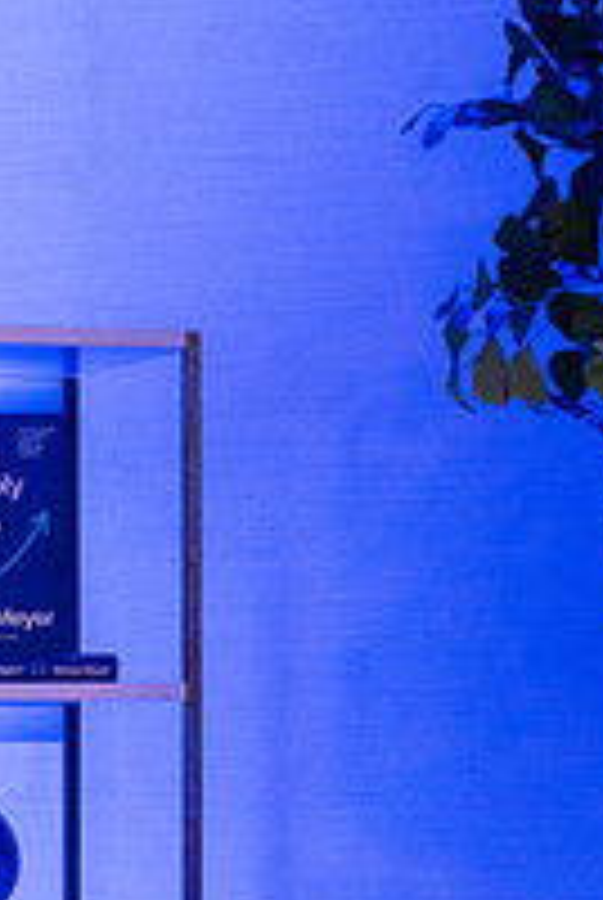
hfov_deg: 8.3
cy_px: 716
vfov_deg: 12.4
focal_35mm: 165
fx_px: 4134
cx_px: 50
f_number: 5
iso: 2500
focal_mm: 49
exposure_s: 1/160
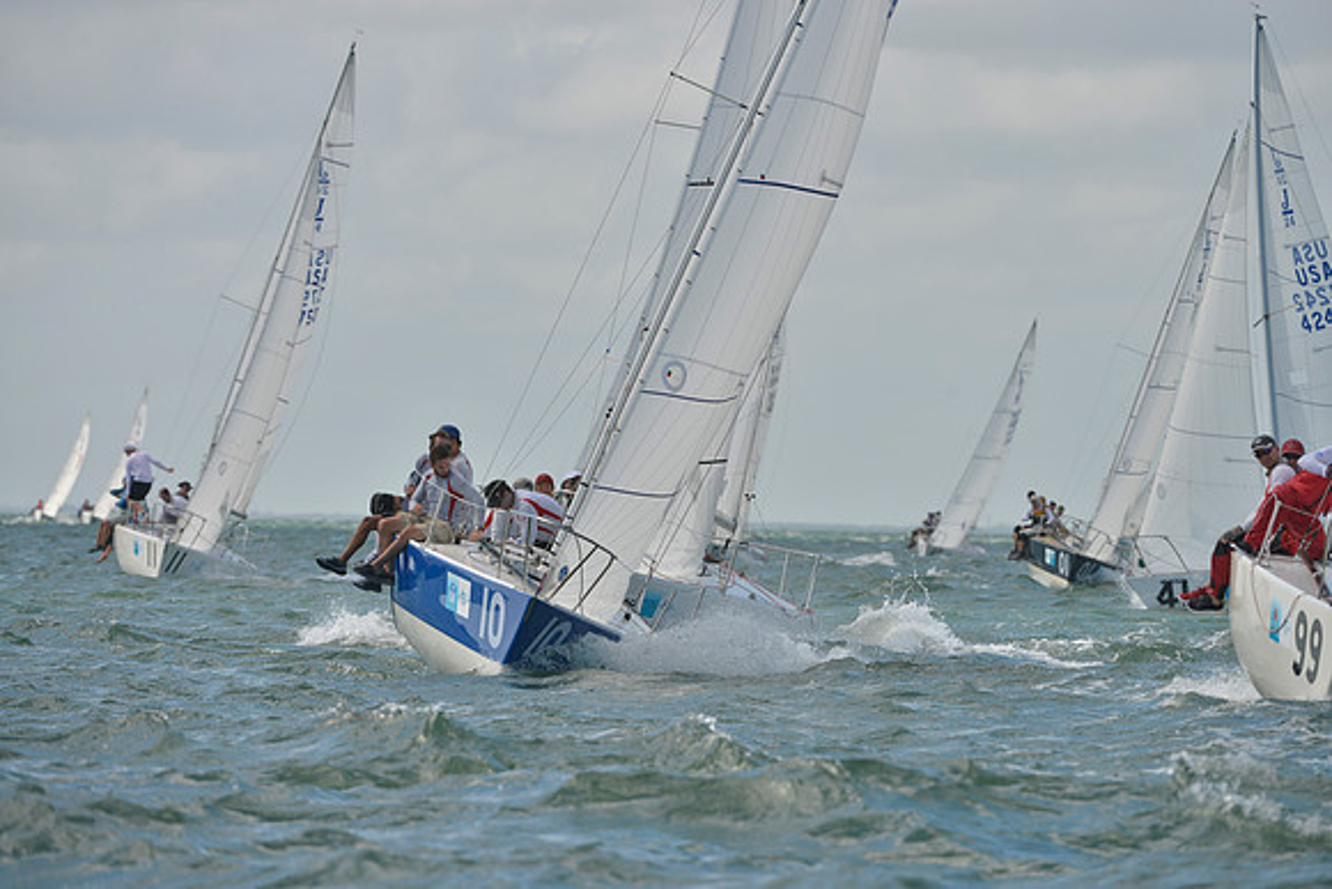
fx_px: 11472
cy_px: 444
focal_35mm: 310
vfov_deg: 4.4
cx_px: 666
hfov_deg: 6.6
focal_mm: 310
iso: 280
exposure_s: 1/1250
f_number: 8
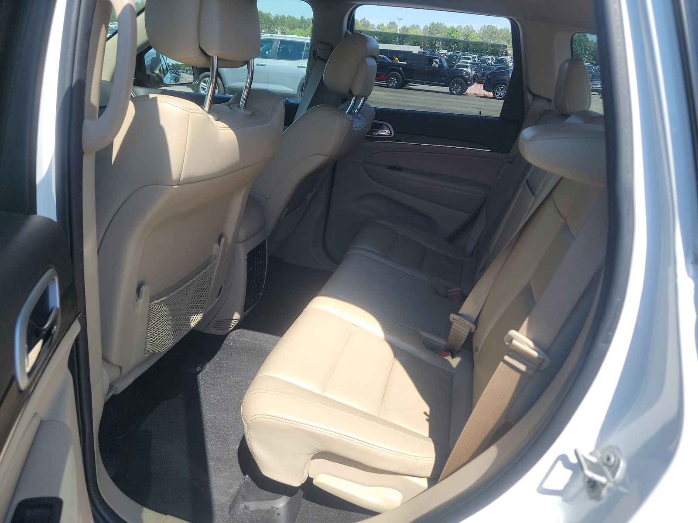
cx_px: 349
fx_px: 484
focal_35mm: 24
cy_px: 262
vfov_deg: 56.8
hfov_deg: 71.6
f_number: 1.8
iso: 50
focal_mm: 6.7
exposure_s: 1/343
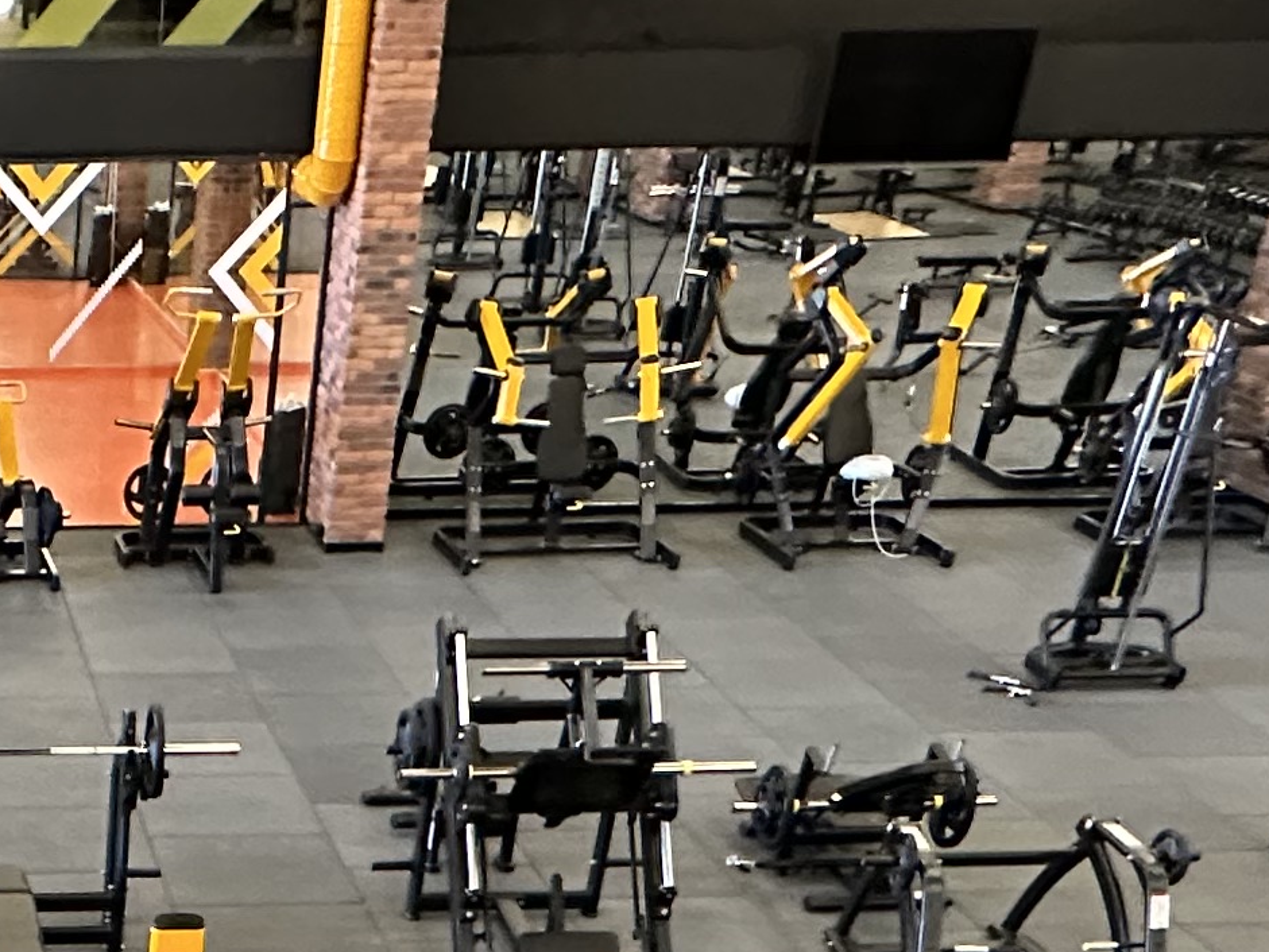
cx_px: -116
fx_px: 2200
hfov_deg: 29.2
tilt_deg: -37.7
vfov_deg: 20.2
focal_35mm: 60
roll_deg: +0.6
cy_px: 1512
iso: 500
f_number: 2.2
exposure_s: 1/50
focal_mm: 2.22
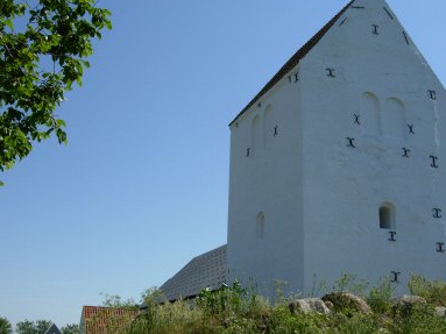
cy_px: 175
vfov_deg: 35.9
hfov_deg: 46.8
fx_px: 515
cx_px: 224
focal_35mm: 40
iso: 50
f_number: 6.8
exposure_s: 1/352
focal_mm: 7.5
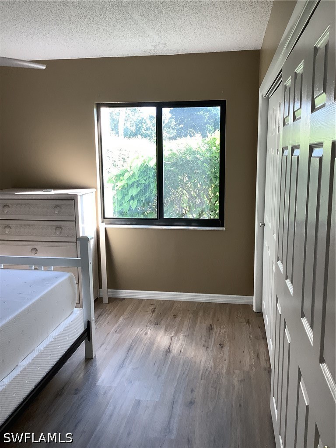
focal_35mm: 31
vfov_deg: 58.4
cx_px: 168
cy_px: 224
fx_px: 401
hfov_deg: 45.4
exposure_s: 1/100
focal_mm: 3.3
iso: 64
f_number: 2.4
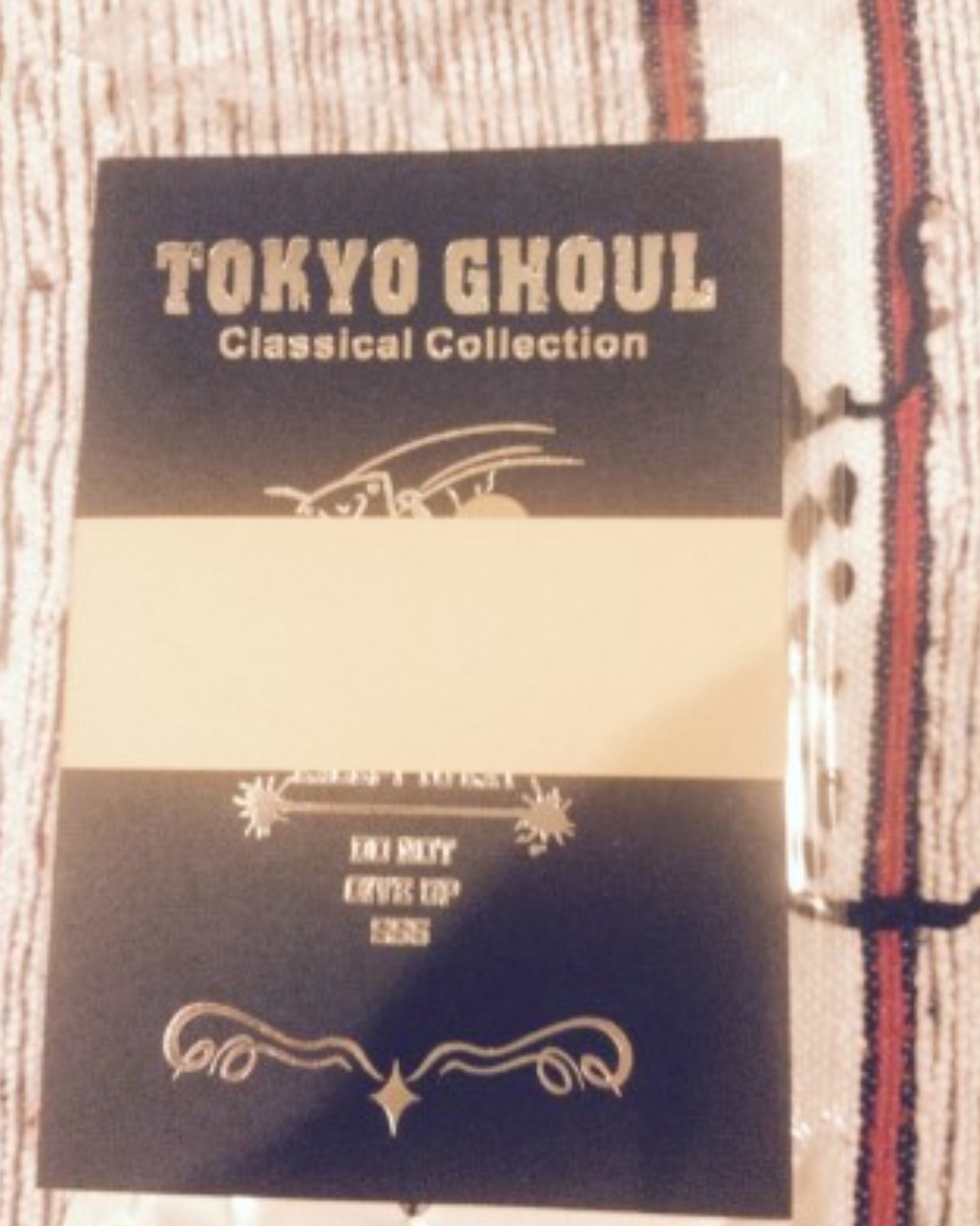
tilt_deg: -79.4
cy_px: 637
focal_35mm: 31
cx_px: 487
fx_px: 1124
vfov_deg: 57.2
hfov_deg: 47.1
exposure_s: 1/20
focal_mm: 4.15
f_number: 2.2
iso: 320
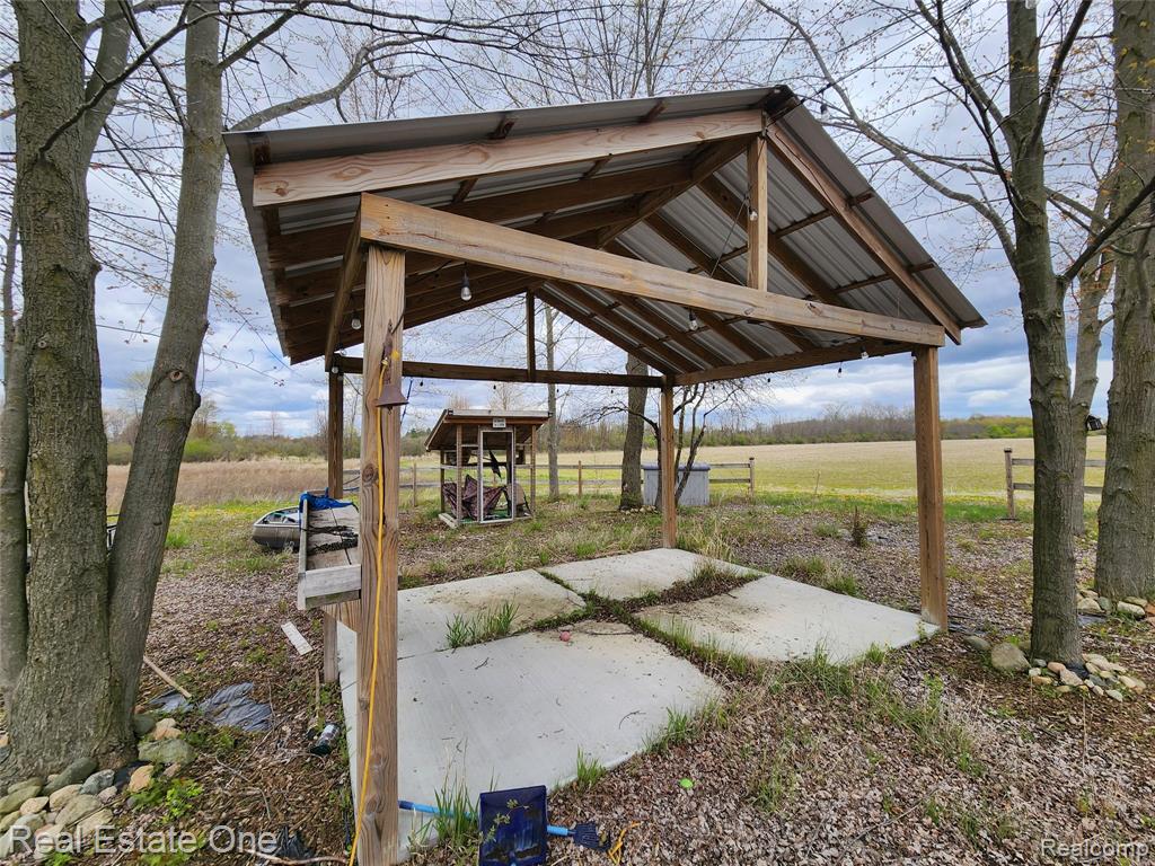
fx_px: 434
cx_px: 578
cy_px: 433
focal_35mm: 13
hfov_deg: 106.2
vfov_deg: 89.9
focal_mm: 2.2
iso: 50
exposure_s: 1/1242
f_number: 2.2
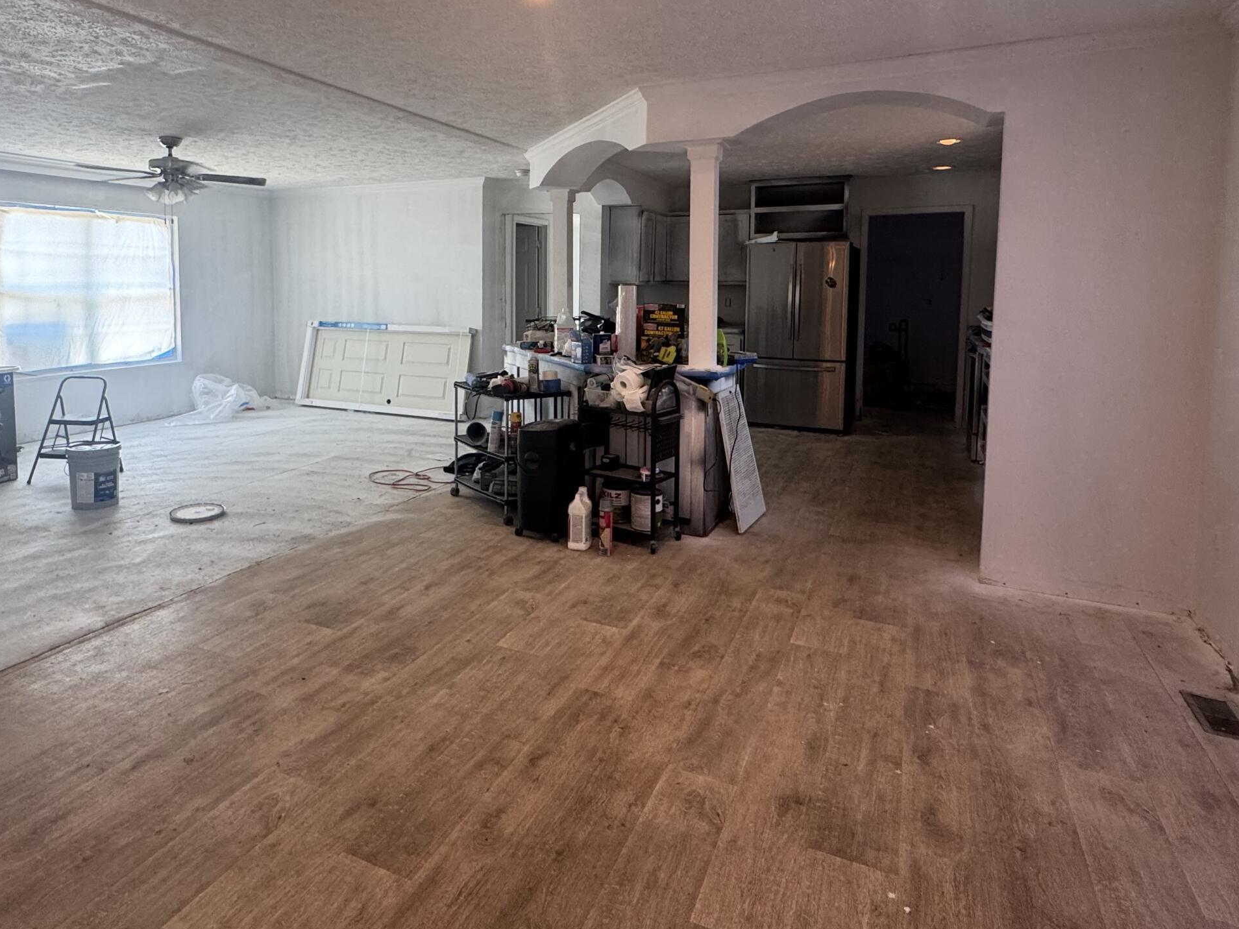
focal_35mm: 22
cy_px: 344
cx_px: 504
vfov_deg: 60.2
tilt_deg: -5.9
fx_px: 787
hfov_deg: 75.6
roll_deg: -0.4
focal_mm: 2.22
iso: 200
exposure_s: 1/120
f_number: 2.2
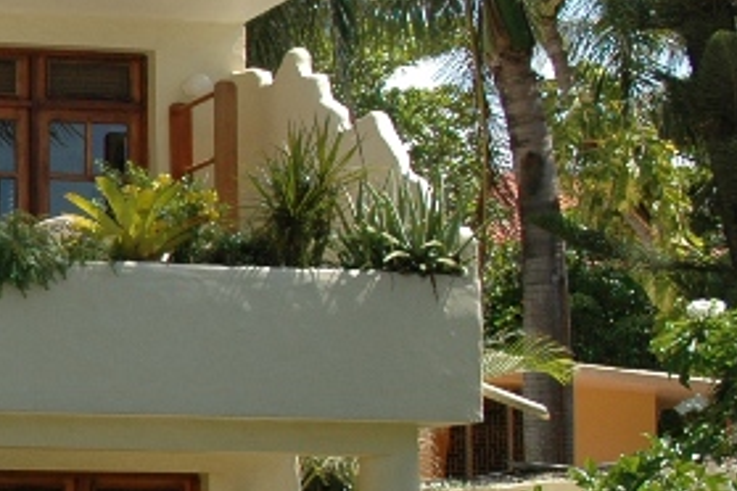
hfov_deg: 14.7
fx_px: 2477
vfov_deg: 11.3
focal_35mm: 121
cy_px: 310
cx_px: -610
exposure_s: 1/500
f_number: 5.6
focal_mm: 22
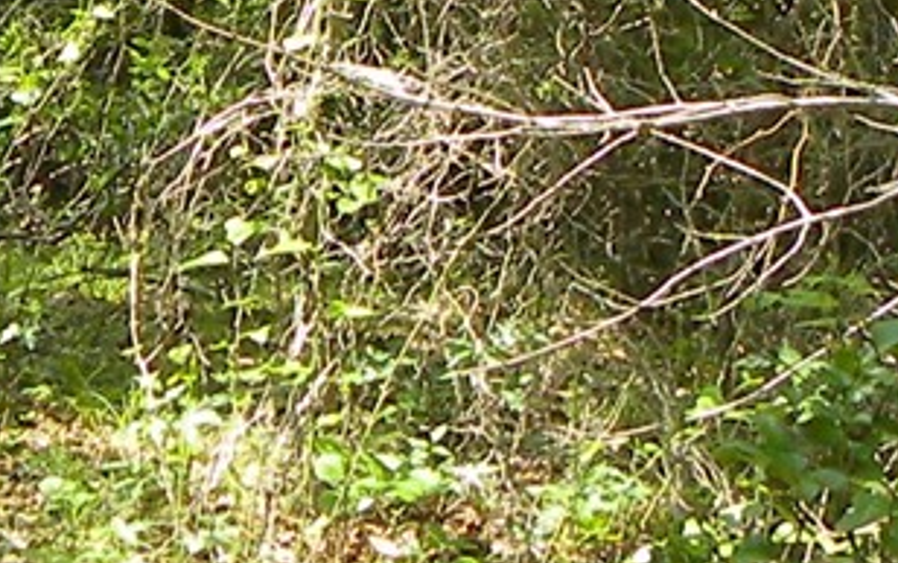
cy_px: -128
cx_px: -85
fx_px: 4482
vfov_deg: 7.1
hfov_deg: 11.3
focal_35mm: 183
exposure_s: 1/115
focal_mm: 4.6
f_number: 3.5
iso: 64
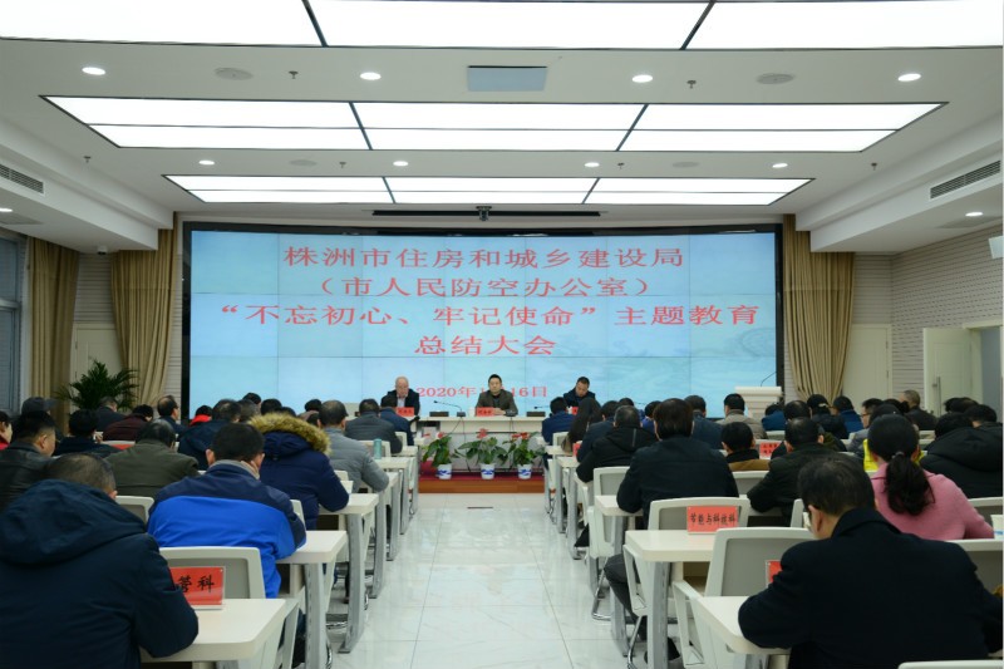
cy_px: 334
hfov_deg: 54.4
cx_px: 502
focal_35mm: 35
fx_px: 976
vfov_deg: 37.8
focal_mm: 35
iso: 1100
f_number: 9.5
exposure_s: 1/60
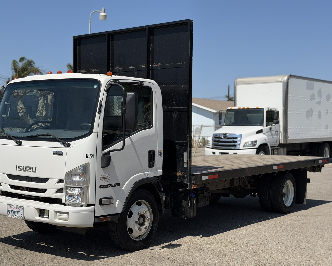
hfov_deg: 36.6
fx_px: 501
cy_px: 135
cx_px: 154
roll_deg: +0.4
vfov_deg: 29.7
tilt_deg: -0.8
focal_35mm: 51
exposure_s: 1/9901
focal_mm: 6.76
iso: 64
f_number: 1.78
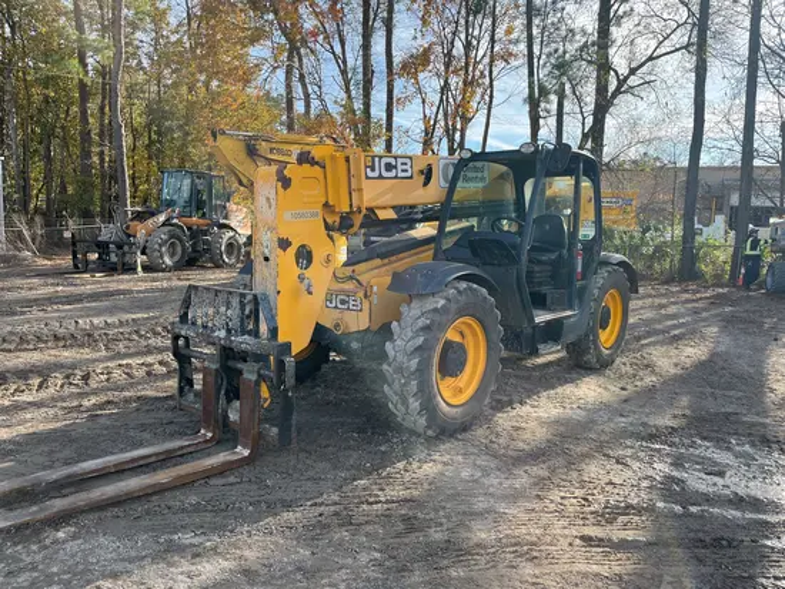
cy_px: 294
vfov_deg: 53.1
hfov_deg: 67.3
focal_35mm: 26
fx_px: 590
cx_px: 392
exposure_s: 1/1028
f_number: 1.6
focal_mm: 5.1
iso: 50
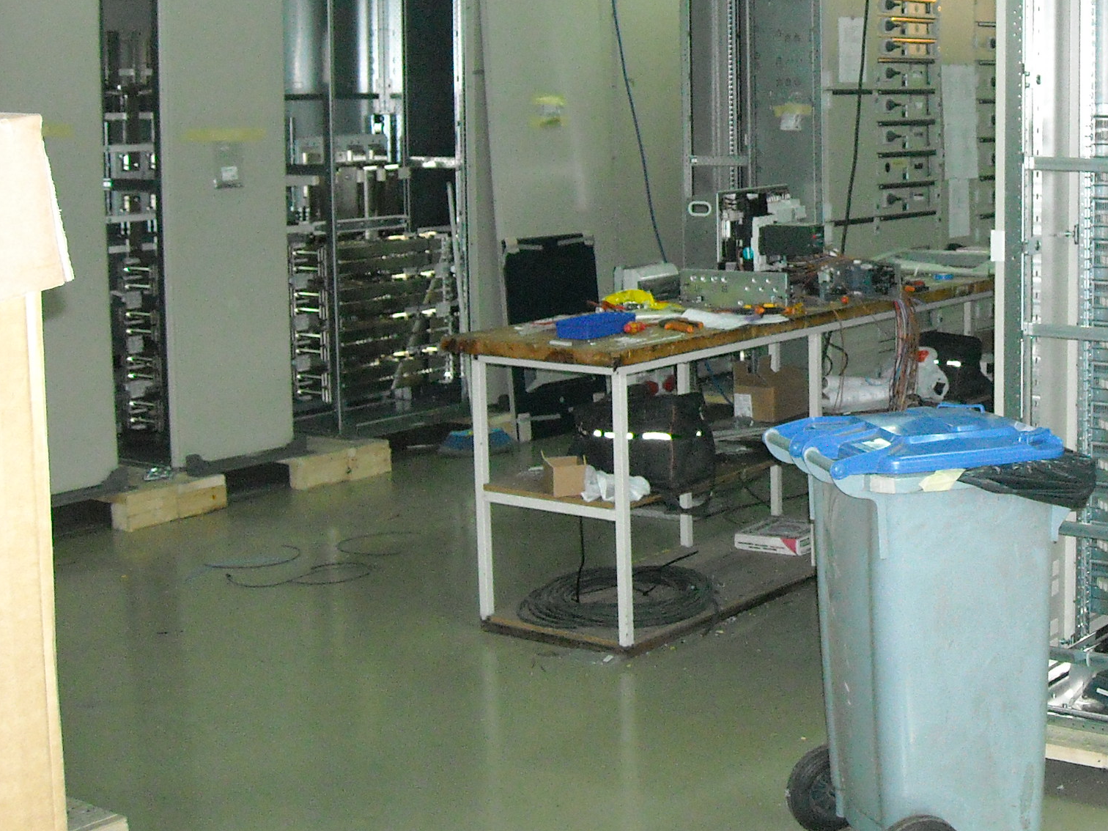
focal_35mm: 60
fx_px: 1920
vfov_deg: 24.1
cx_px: 931
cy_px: 190
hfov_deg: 31.1
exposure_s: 1/60
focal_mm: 5.7
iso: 541
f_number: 2.8
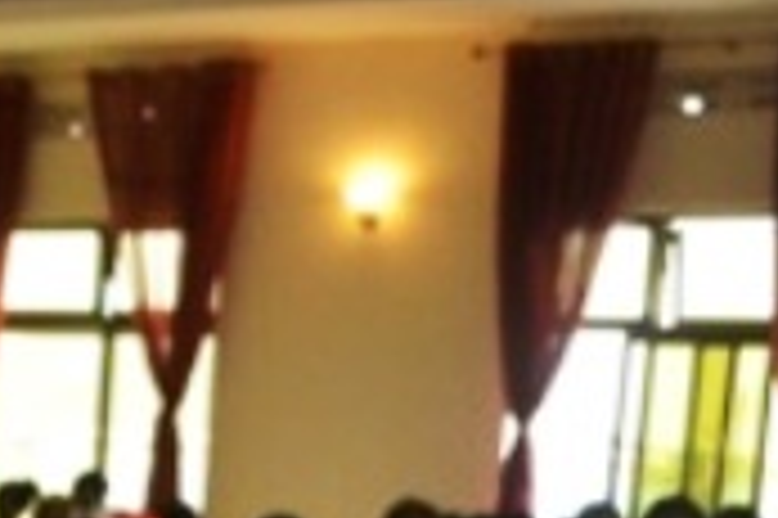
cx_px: -634
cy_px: 919
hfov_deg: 12.9
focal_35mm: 144
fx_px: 3109
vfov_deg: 9.1
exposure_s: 1/60
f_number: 4.2
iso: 2800
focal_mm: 26
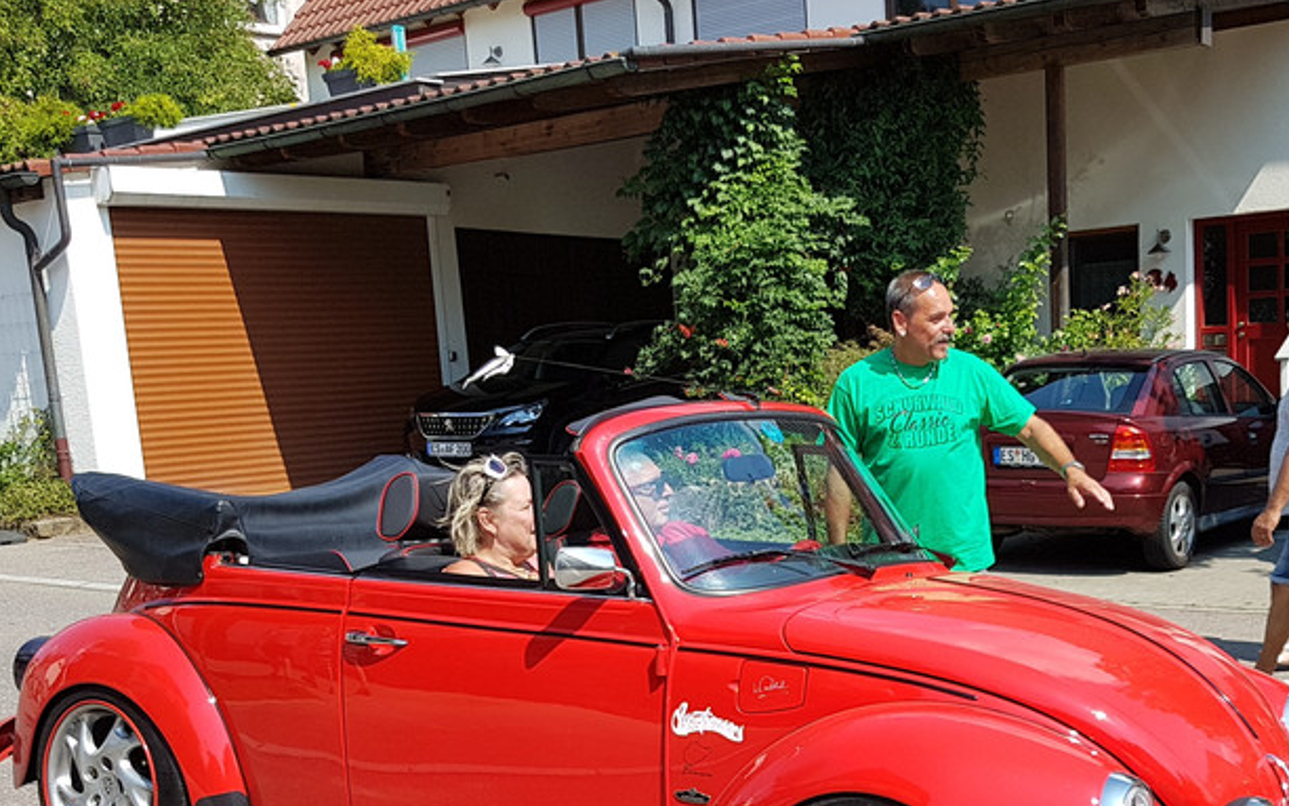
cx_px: 865
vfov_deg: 25.9
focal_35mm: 48
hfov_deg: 41.3
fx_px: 1686
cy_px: 743
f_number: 1.7
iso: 40
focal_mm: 4.2
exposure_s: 1/1484
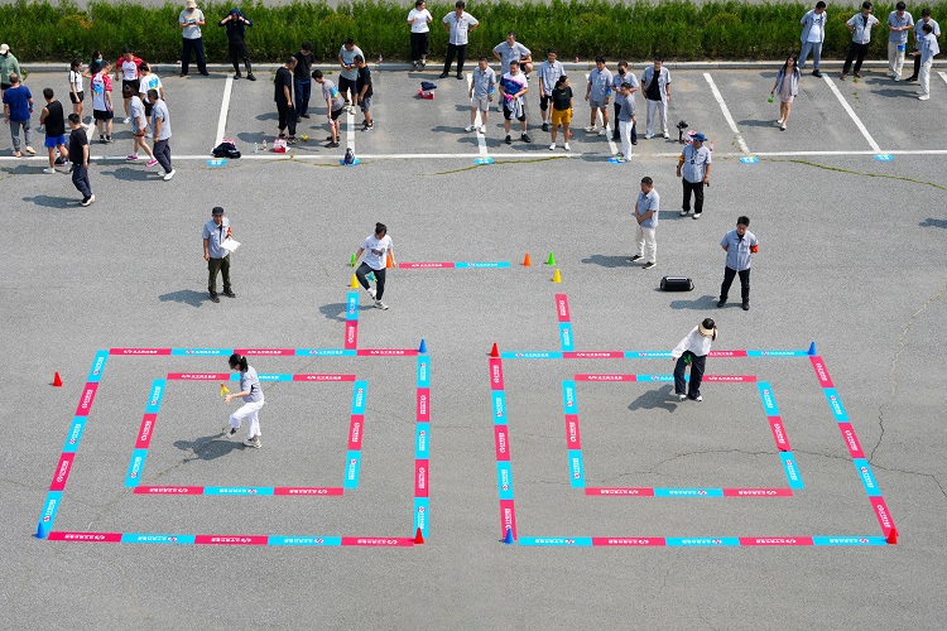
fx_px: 1526
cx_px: 474
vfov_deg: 23.4
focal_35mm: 58
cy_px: 316
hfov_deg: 34.5
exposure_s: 1/200
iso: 100
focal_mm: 58
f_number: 10
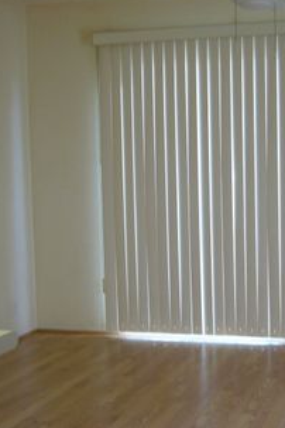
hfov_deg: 22.4
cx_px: 209
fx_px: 712
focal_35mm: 60
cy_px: 222
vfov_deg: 33.4
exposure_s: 1/15
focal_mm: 5.8
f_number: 2.8
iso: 125
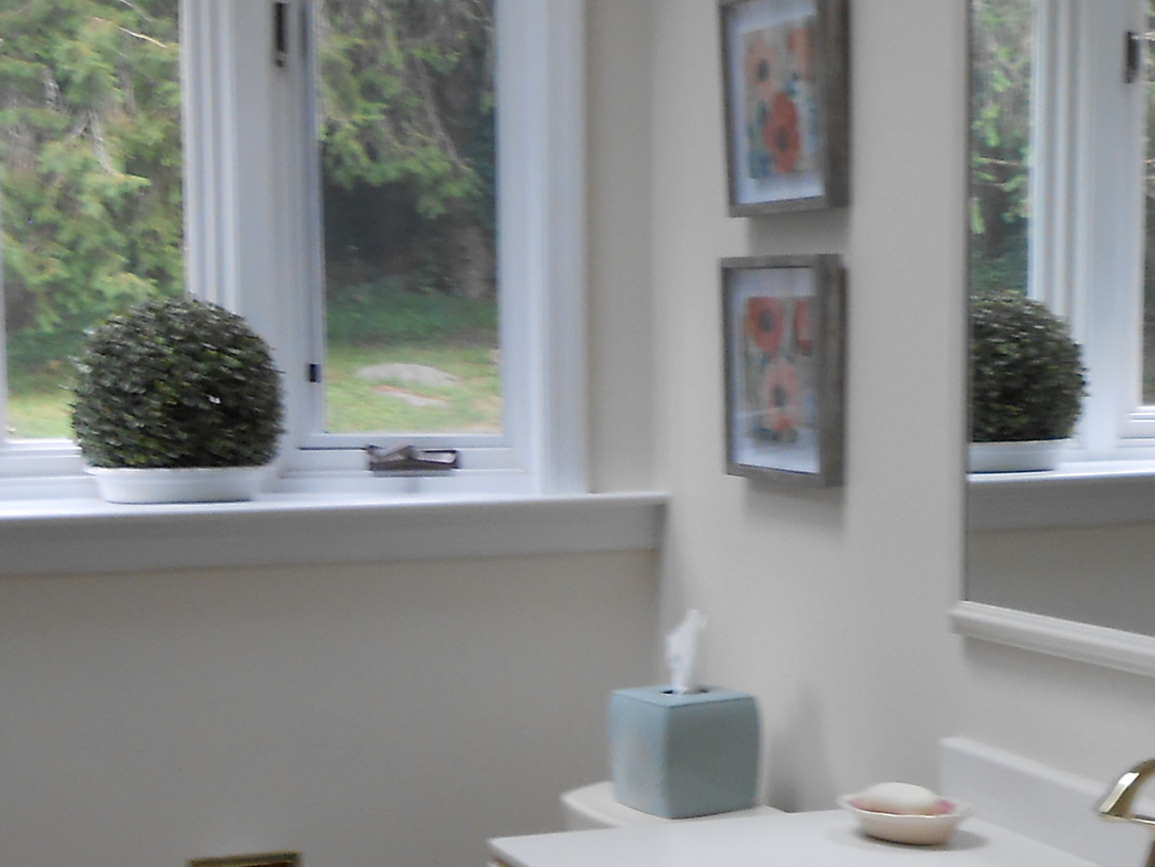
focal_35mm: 73
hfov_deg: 26.7
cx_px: 628
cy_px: 686
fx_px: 2436
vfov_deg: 20.0
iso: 80
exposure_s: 1/30
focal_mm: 4.6
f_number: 3.5
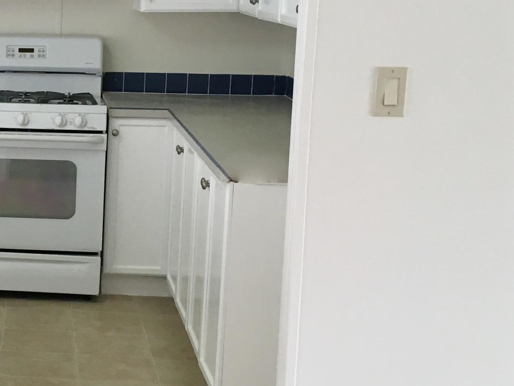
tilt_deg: -10.3
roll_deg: -1.2
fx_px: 1143
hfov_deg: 23.2
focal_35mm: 77
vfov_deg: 19.1
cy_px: 168
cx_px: -102
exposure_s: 1/30
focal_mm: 4.15
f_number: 2.2
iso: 32
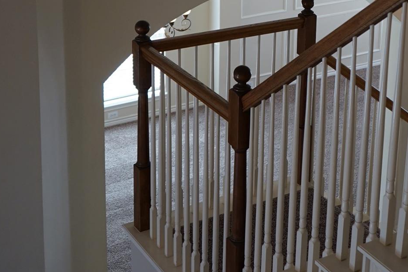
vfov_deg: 17.8
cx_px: 341
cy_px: -18
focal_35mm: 74
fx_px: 838
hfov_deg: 26.7
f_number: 4
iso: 500
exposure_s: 1/160
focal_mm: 34
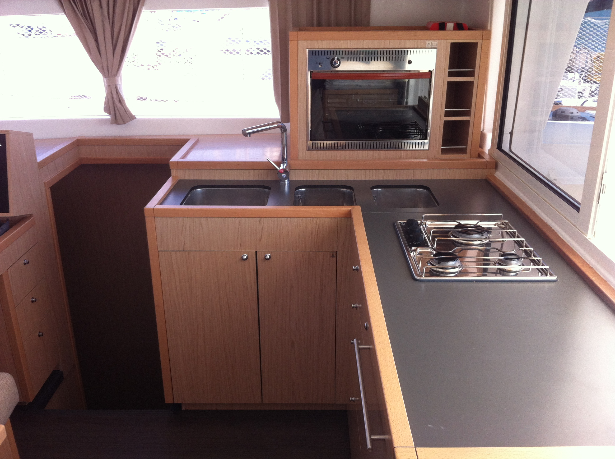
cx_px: 308
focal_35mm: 35
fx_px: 621
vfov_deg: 40.6
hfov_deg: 52.7
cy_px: 230
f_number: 2.8
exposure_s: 1/125
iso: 80
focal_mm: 3.85
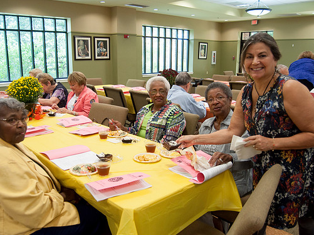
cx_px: 152
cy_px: 120
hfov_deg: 59.9
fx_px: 272
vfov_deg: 46.8
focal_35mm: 30
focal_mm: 18
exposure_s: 1/60
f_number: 4
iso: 400
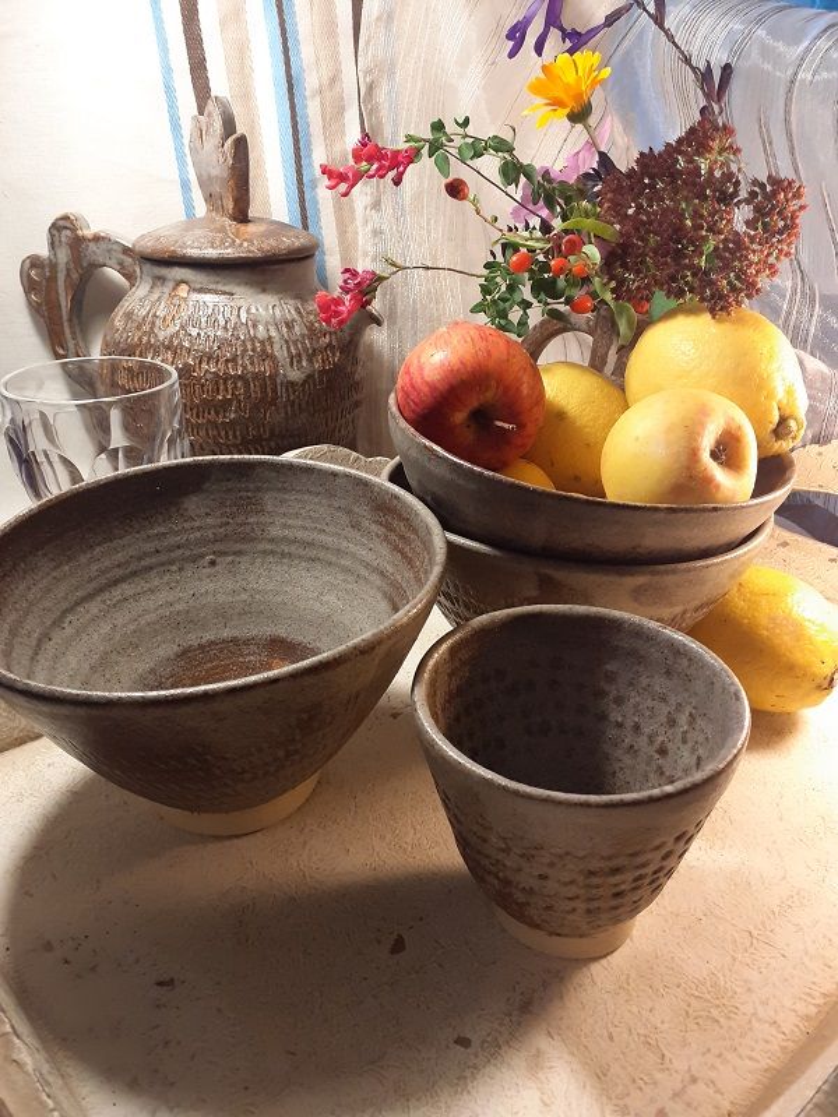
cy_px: 558
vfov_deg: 65.3
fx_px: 872
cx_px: 419
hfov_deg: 51.4
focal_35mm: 27
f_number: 1.9
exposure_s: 1/50
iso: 125
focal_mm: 3.6
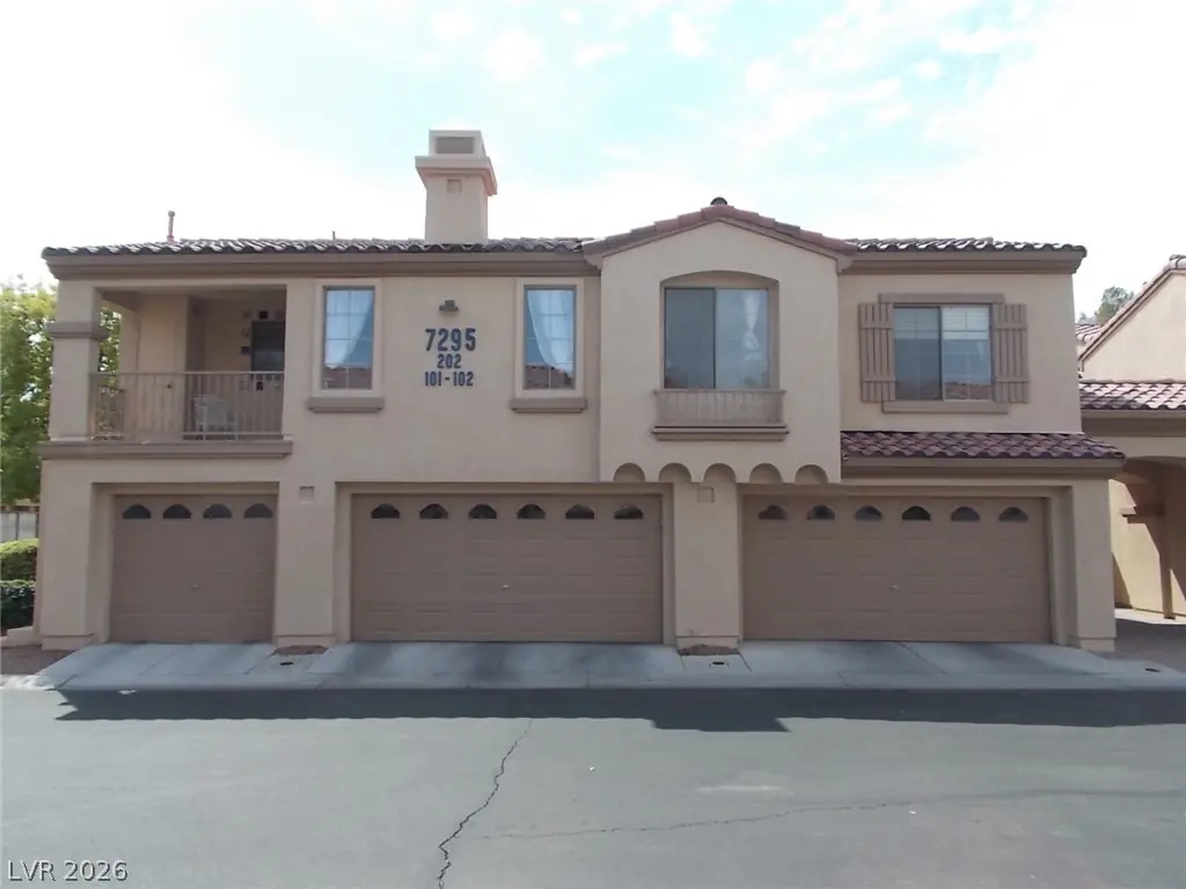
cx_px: 593
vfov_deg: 53.1
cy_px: 444
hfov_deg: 67.3
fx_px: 891
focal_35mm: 26
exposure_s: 1/100
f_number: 8
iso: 80
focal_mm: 4.6
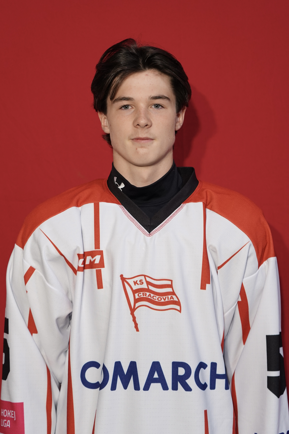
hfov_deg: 20.3
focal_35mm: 67
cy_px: 217
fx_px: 807
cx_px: 144
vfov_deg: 30.1
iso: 1000
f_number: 4
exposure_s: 1/100
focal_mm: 67
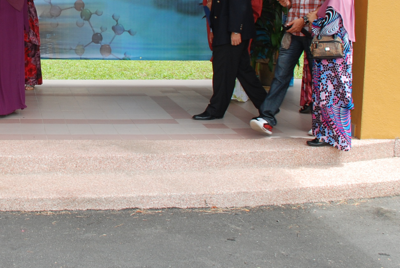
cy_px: 26
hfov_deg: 28.5
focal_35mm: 67
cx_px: 19
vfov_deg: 20.0
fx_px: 746
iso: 200
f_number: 8
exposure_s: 1/80
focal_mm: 20
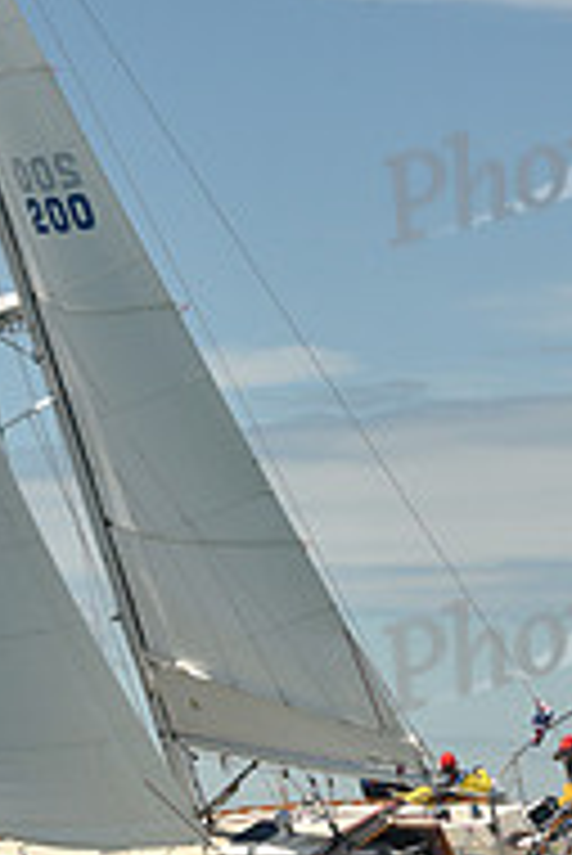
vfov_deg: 9.6
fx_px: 5091
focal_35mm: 214
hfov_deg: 6.4
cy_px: 428
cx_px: 151
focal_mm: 70
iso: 320
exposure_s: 1/800
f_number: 13
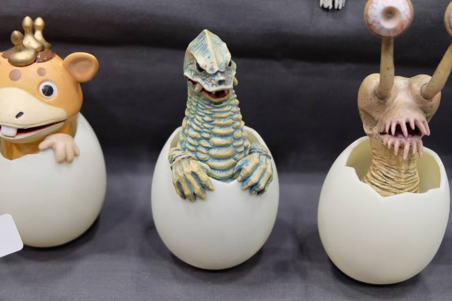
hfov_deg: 40.4
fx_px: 615
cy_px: 150
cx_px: 226
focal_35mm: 49
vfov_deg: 27.5
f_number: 5
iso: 3200
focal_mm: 32.5
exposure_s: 1/75
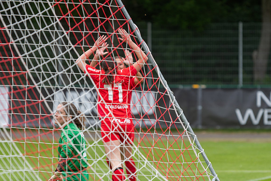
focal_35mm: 300
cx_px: 136
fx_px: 2259
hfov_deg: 6.9
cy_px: 90
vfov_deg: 4.6
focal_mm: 200
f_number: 3.2
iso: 320
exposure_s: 1/1250
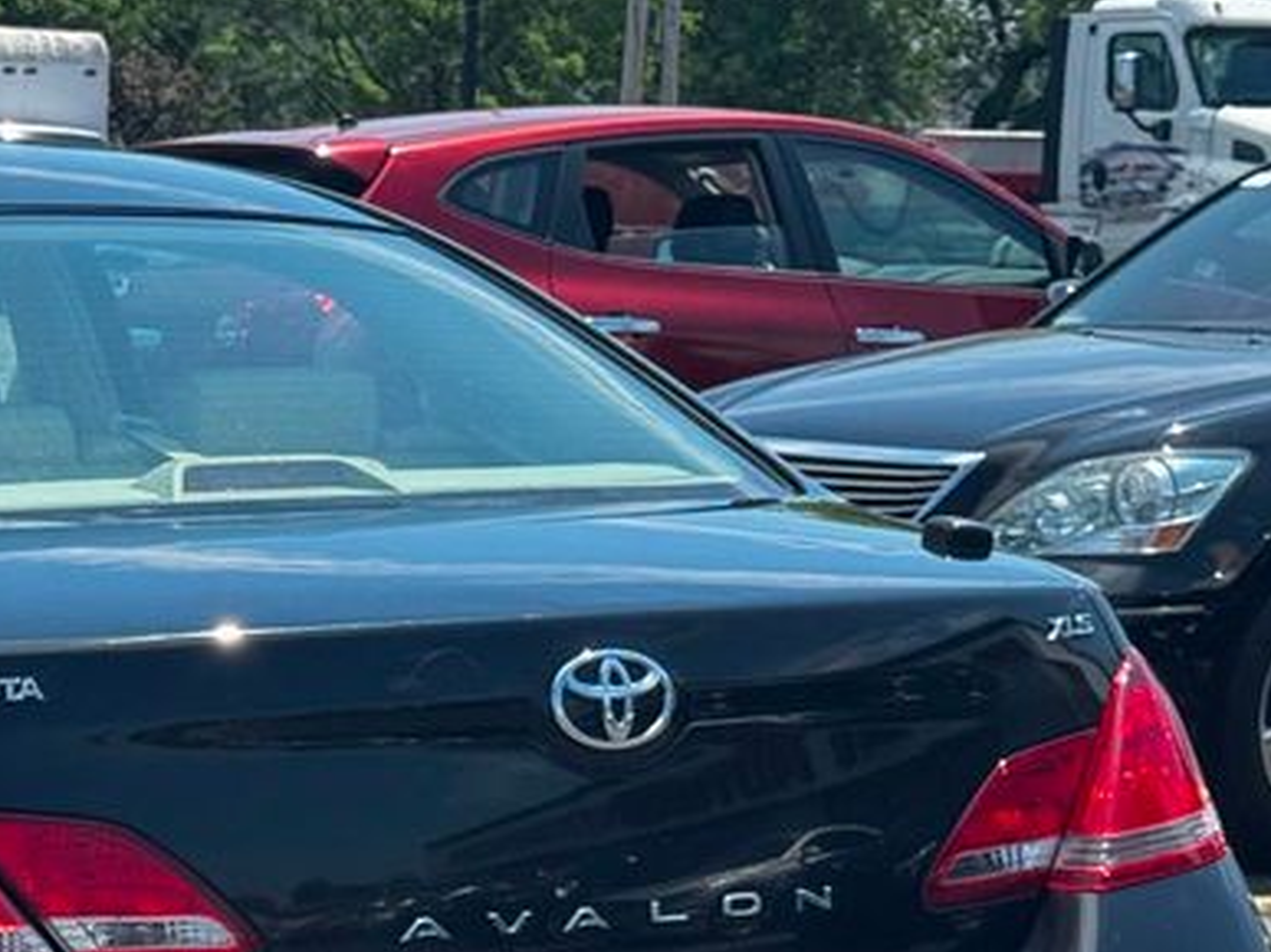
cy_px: 719
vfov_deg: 11.6
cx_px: -89
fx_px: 4662
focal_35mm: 127
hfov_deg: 15.2
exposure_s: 1/2833
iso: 64
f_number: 1.78
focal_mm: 6.76
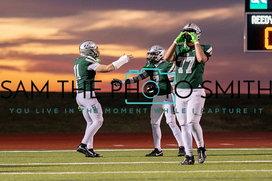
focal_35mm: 278
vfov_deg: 4.9
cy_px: 85
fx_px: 2101
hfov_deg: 7.4
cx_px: 129
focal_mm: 135
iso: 2500
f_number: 2
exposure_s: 1/1250
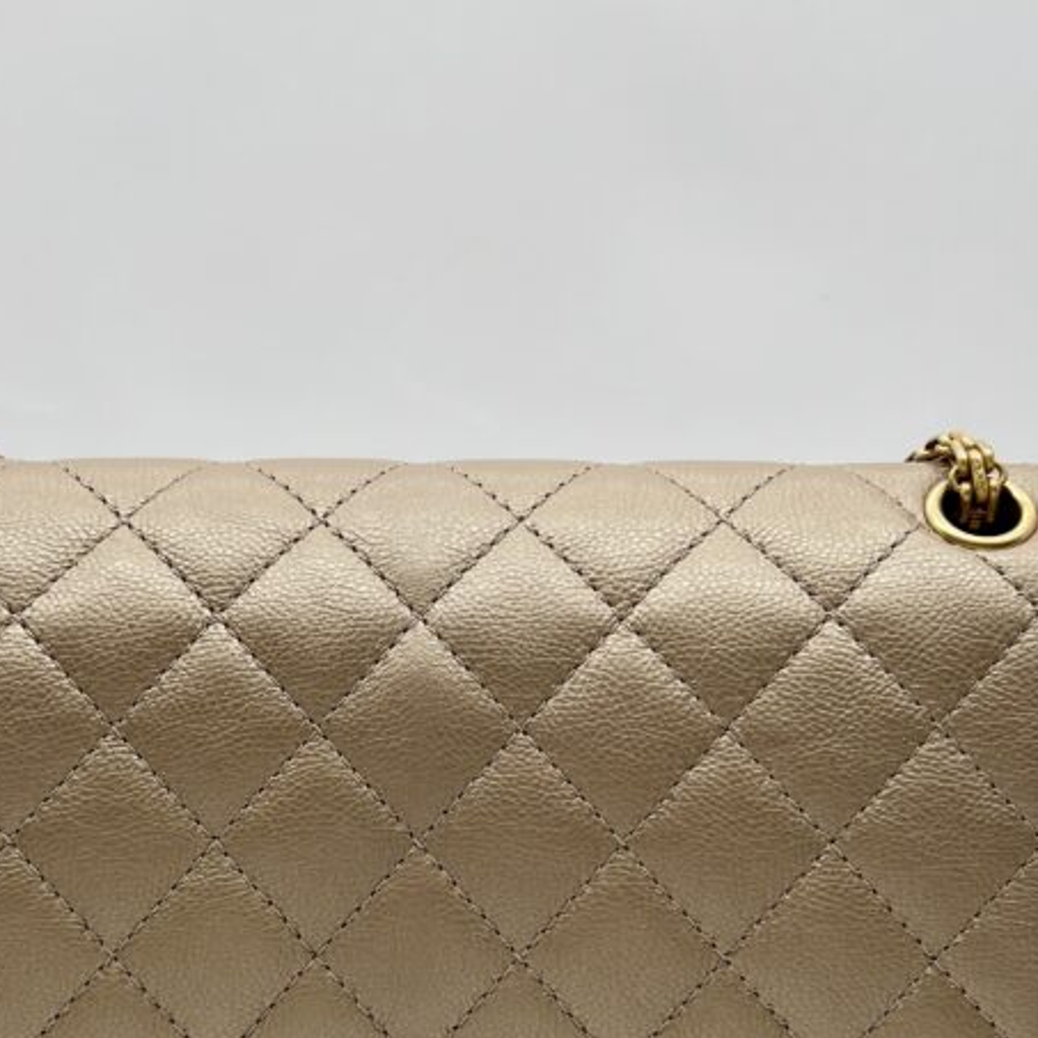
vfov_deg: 31.5
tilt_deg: -9.1
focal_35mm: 52
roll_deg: -0.3
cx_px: 426
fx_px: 1764
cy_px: 896
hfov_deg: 32.7
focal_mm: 5.7
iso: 50
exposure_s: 1/202
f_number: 1.5
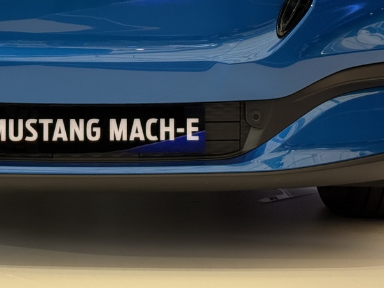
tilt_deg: +0.9
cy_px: -33
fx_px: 1276
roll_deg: -0.3
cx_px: 100
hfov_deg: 17.0
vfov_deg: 12.6
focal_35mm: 115
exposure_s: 1/687
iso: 100
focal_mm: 6.76
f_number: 1.78
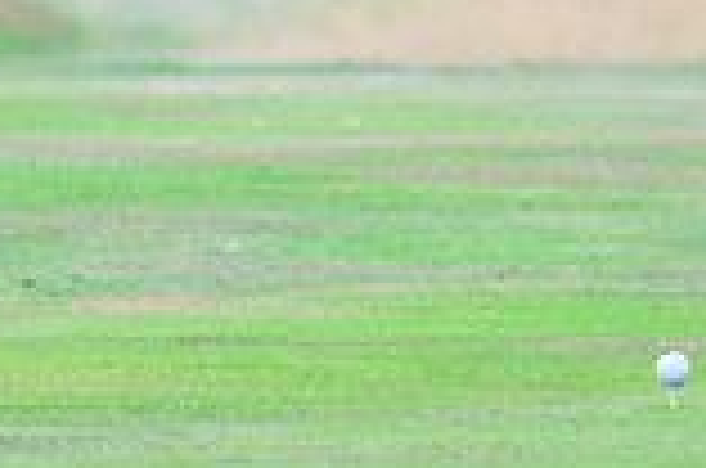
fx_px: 21763
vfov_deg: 1.2
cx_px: 153
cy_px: -376
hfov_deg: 1.9
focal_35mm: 1112
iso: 1600
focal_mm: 300
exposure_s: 1/800
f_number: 6.3
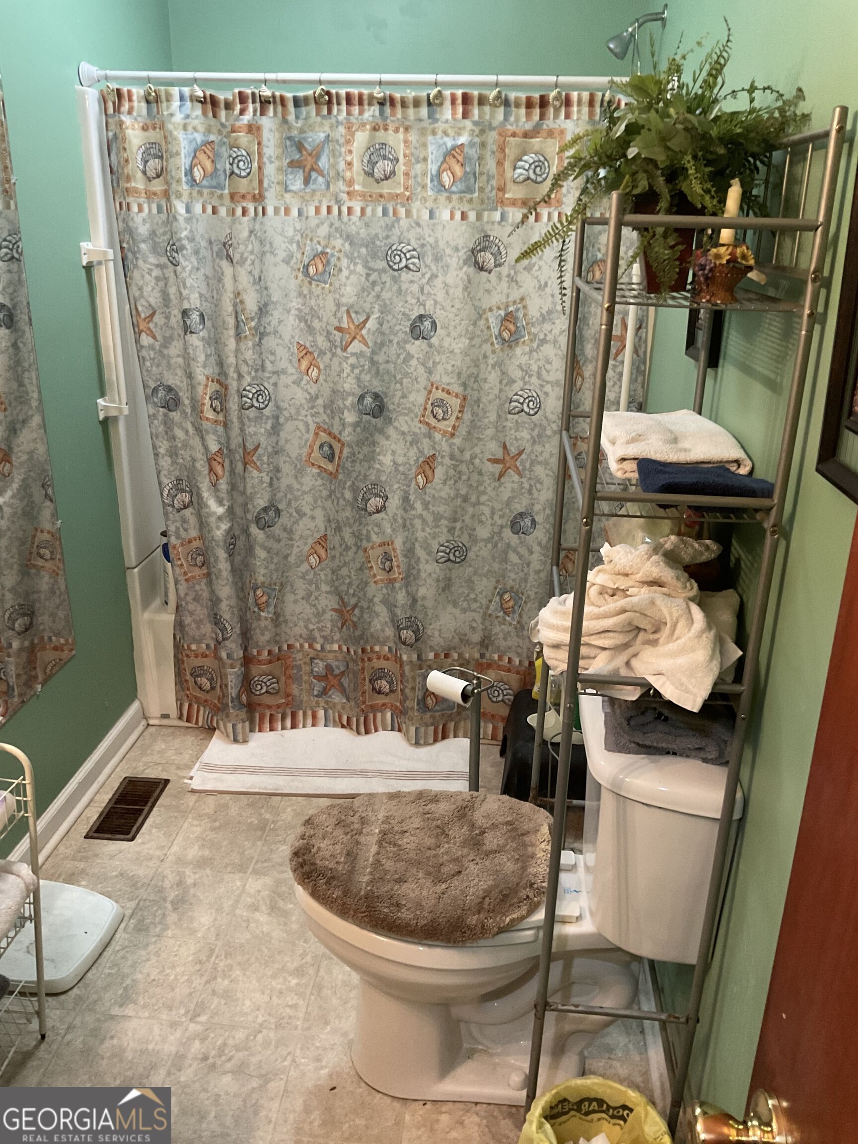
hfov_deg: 48.2
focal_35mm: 29
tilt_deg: -20.5
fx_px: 958
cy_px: 572
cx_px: 429
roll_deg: -0.3
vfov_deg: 61.7
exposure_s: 1/40
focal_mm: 3
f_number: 1.8
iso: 200
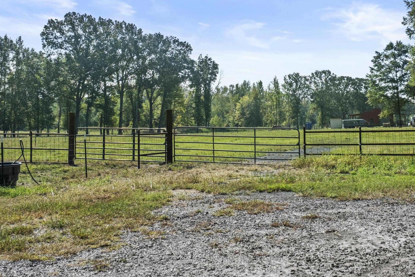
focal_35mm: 40
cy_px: 106
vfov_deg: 33.3
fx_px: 461
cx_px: 256
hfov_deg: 48.1
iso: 400
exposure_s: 1/3200
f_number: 8
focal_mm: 20.6
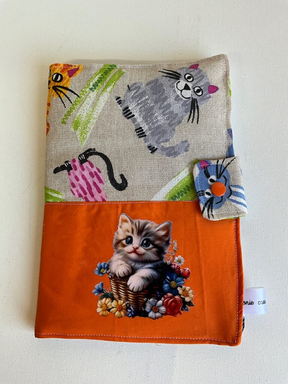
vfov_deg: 61.7
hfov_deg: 48.2
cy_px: 192
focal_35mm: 29
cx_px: 144
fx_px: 322
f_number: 1.8
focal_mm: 3
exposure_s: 1/100
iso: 25
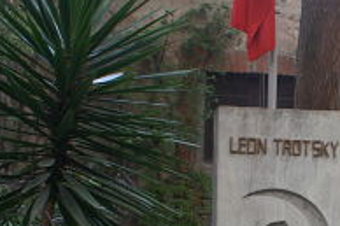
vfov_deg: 12.2
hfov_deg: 18.0
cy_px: 236
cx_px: 327
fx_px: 1047
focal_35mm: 111
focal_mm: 18
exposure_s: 1/40
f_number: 4
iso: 100
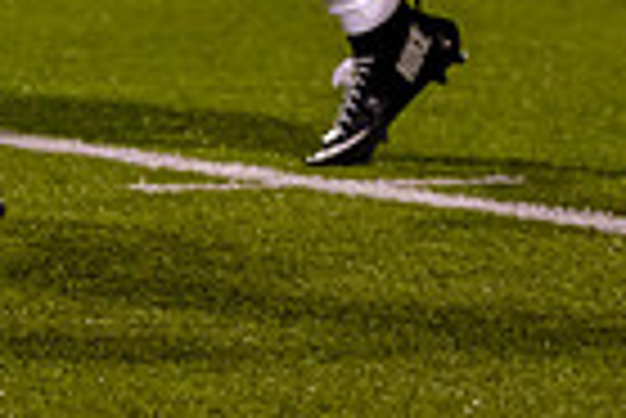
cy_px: -612
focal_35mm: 814
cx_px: -236
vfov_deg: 1.7
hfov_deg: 2.5
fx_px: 14169
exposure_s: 1/1000
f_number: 2.8
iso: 3200
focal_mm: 129
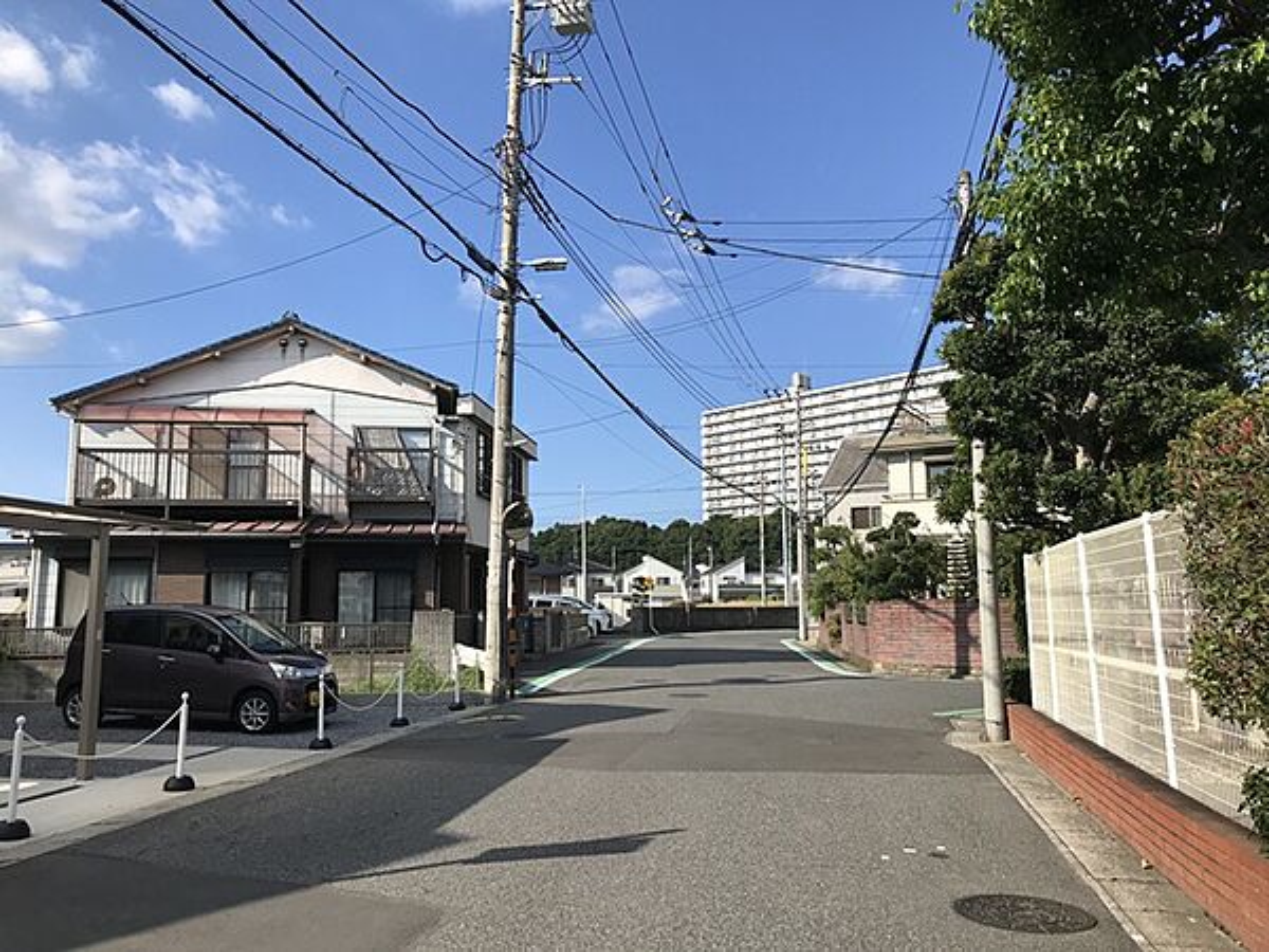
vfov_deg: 49.7
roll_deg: +0.9
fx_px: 1026
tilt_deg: +7.4
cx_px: 634
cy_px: 476
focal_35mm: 28
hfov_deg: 63.4
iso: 20
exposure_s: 1/2083
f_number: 1.8
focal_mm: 3.99
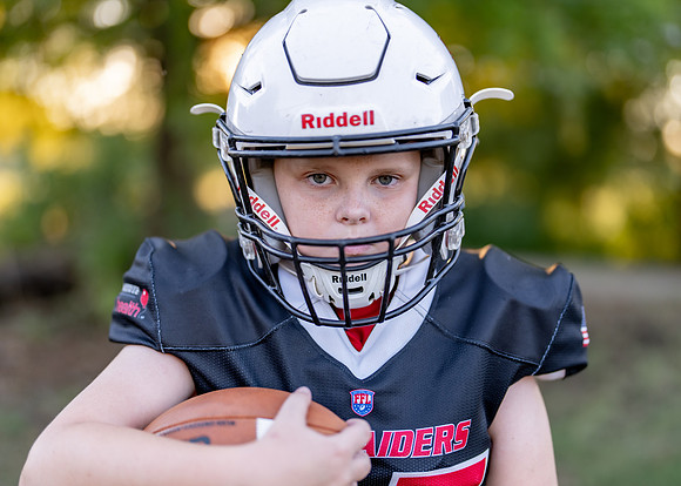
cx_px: 358
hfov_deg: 35.3
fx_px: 1071
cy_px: 256
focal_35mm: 55
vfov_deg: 25.6
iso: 100
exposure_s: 1/400
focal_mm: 50
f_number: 1.2
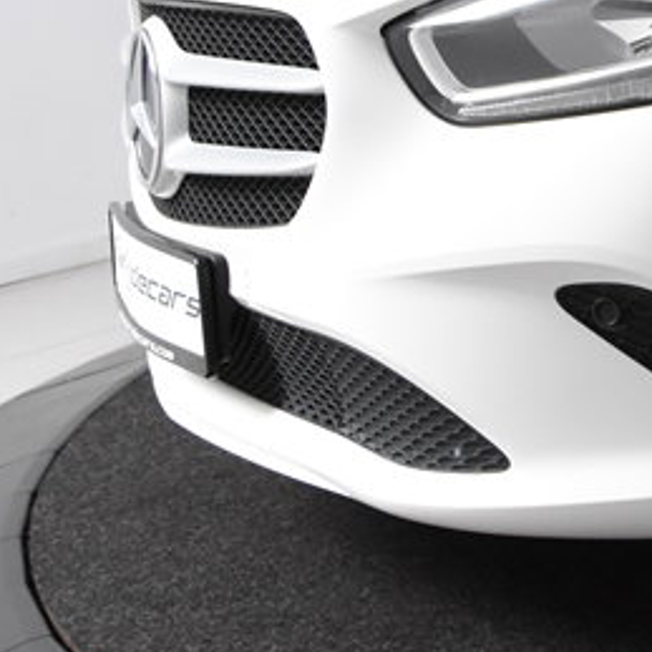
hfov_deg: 14.5
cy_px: -6
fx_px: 2152
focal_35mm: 101
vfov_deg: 16.8
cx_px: 1279
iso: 1600
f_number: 4.5
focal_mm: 20
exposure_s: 1/80
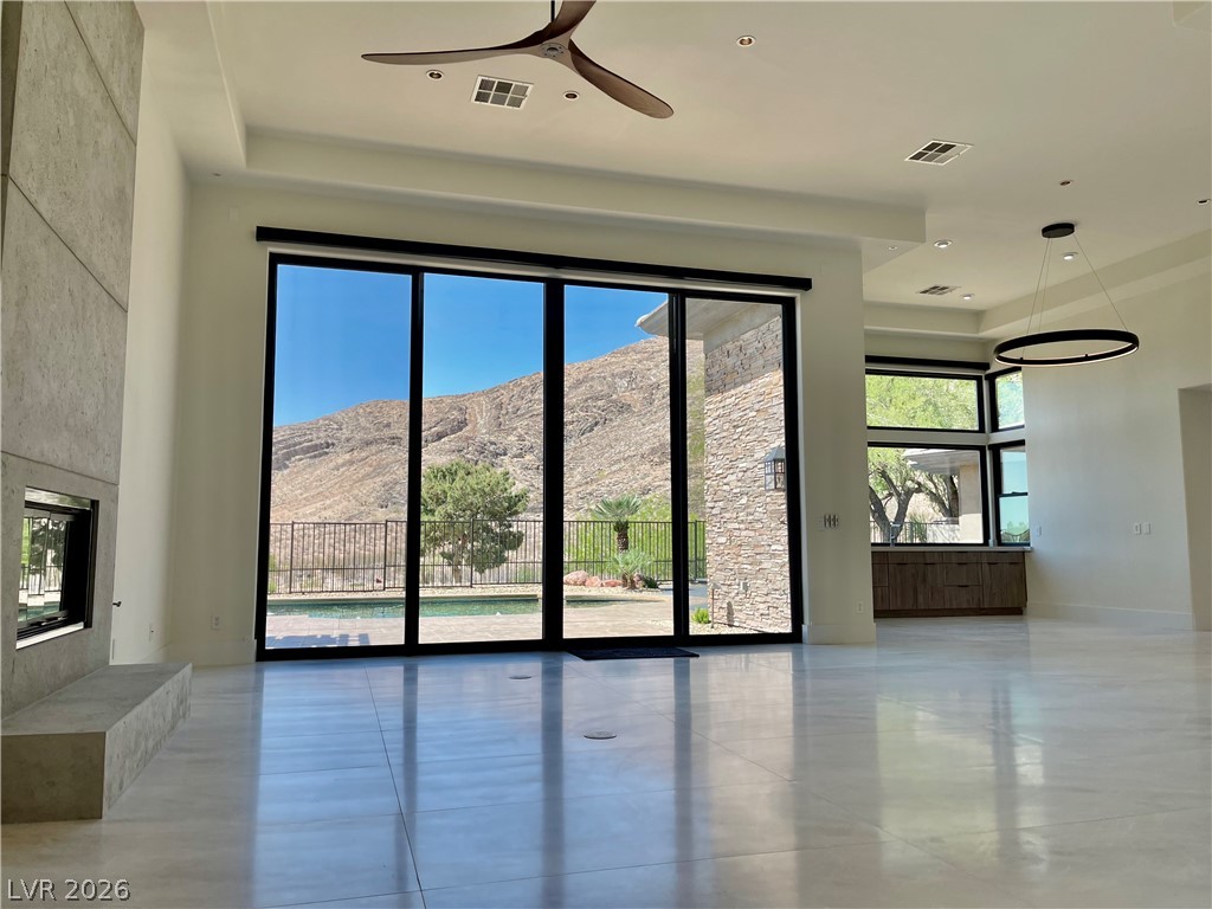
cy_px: 454
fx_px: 910
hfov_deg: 67.3
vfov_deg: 53.1
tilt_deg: +6.8
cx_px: 606
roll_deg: +0.3
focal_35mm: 26
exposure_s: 1/874
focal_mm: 5.1
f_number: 1.6
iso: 32
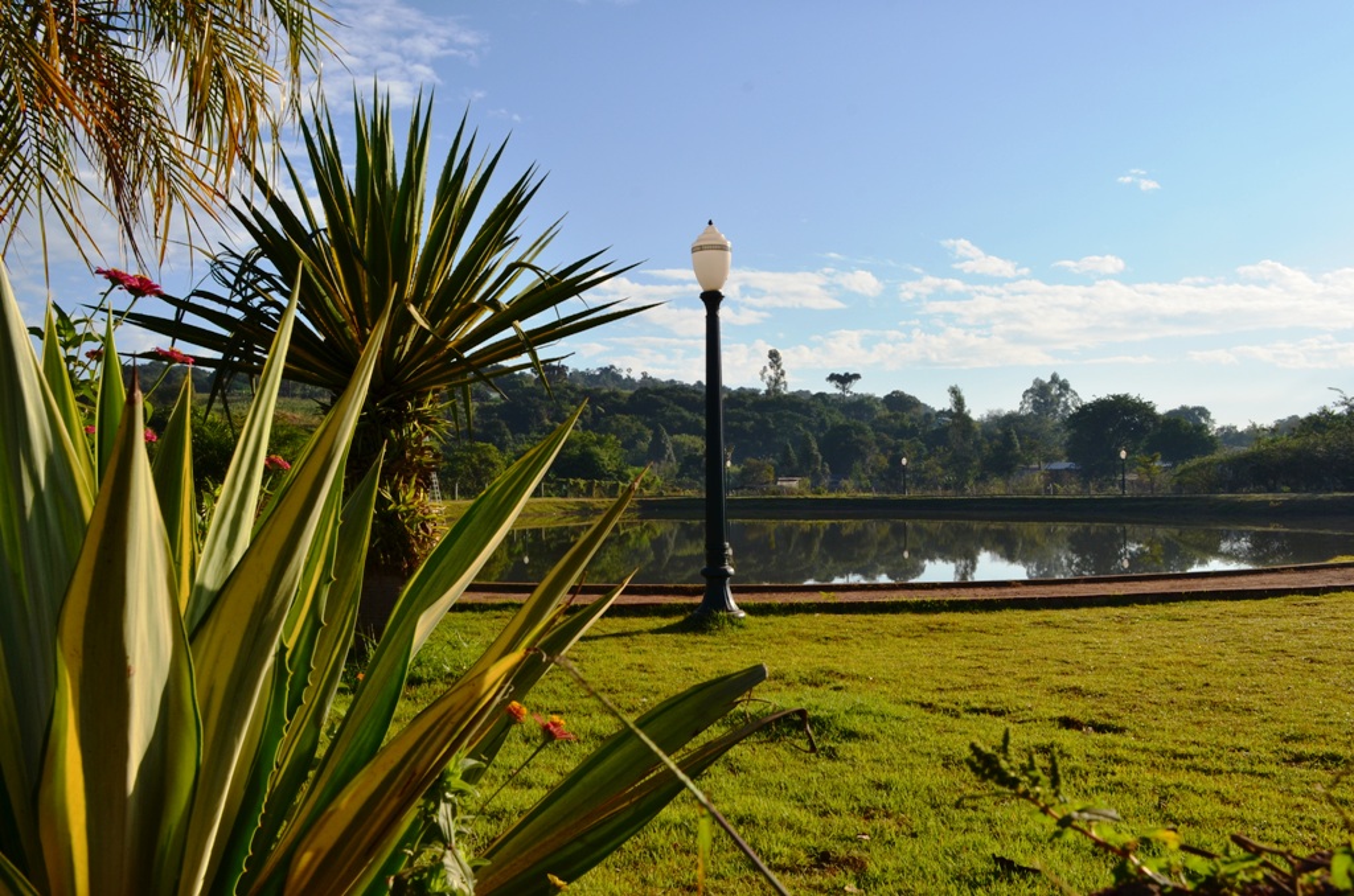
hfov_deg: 57.3
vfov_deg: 39.8
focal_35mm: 33
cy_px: 448
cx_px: 677
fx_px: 1238
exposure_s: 1/400
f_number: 11
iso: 200
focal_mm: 22
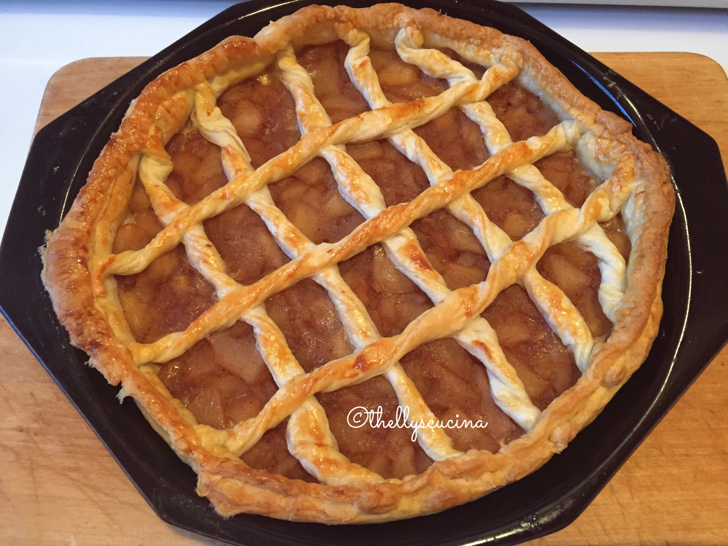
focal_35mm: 29
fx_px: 610
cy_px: 273
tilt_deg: -64.8
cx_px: 364
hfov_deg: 61.7
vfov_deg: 48.2
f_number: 2.2
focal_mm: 4.15
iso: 250
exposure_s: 1/25
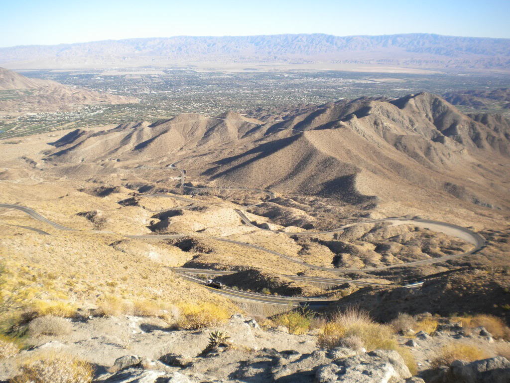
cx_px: 255
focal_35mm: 35
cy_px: 192
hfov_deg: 52.6
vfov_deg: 40.7
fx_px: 516
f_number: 4.6
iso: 80
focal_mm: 6.3
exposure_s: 1/420
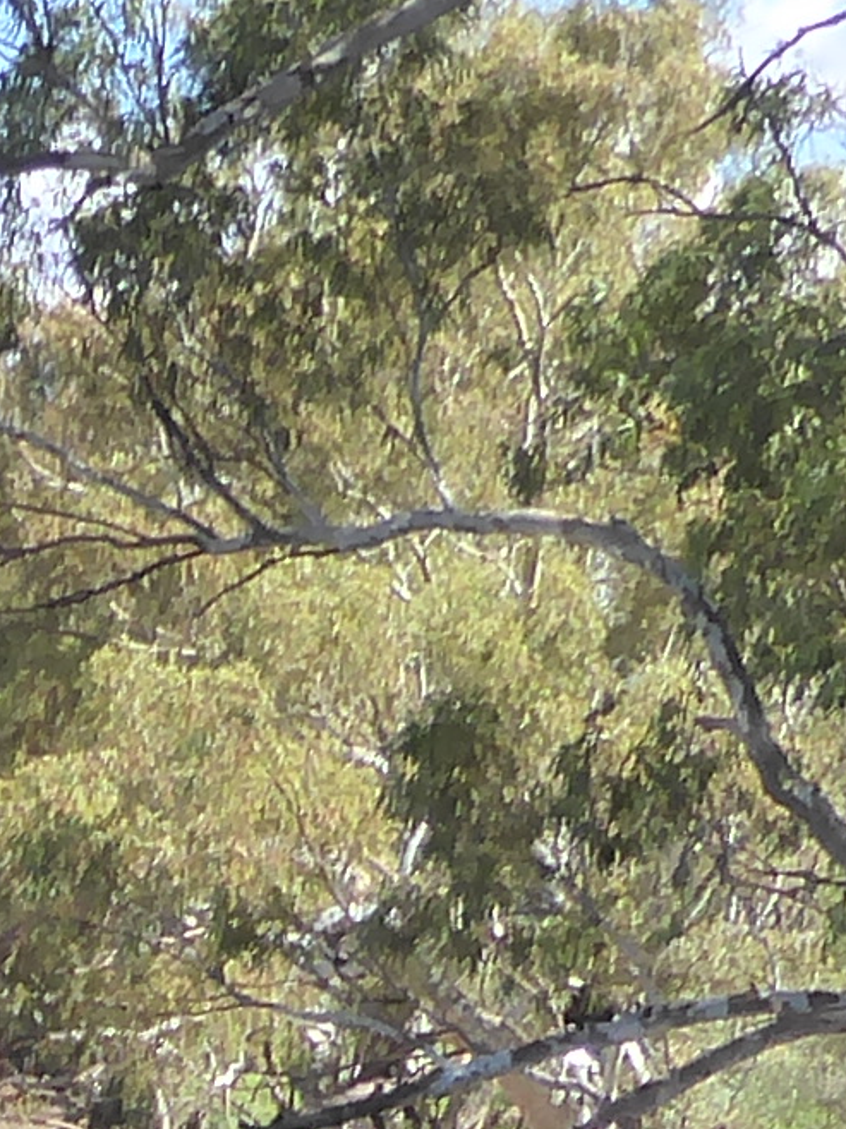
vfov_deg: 11.8
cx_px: -1109
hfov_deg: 8.9
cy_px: 2176
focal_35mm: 152
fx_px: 4956
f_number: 3.3
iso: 160
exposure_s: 1/400
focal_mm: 4.3
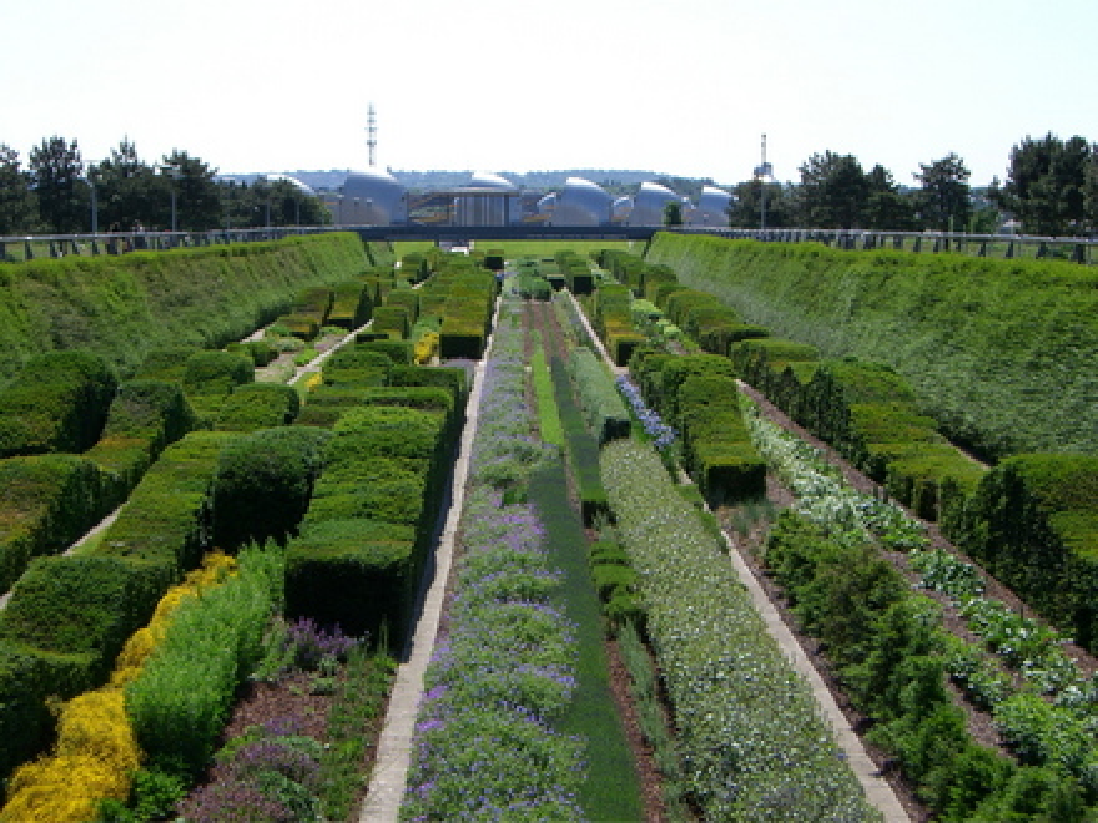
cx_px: 549
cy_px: 412
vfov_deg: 26.6
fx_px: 1745
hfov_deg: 34.9
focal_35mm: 55
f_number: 5.2
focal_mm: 9
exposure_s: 1/320
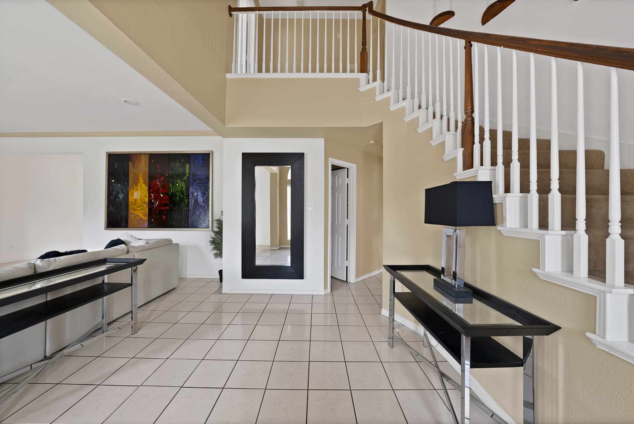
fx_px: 211
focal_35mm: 12
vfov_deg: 90.1
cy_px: 212
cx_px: 317
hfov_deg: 112.6
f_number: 9
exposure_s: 1/2.5
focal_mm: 12
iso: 640
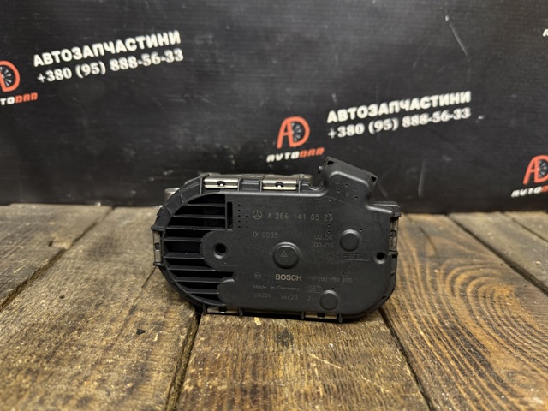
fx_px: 380
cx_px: 274
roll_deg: -1.2
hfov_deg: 71.6
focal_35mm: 24
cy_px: 206
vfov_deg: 56.8
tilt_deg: -14.9
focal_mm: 6.76
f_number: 1.78
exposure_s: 1/50
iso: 250
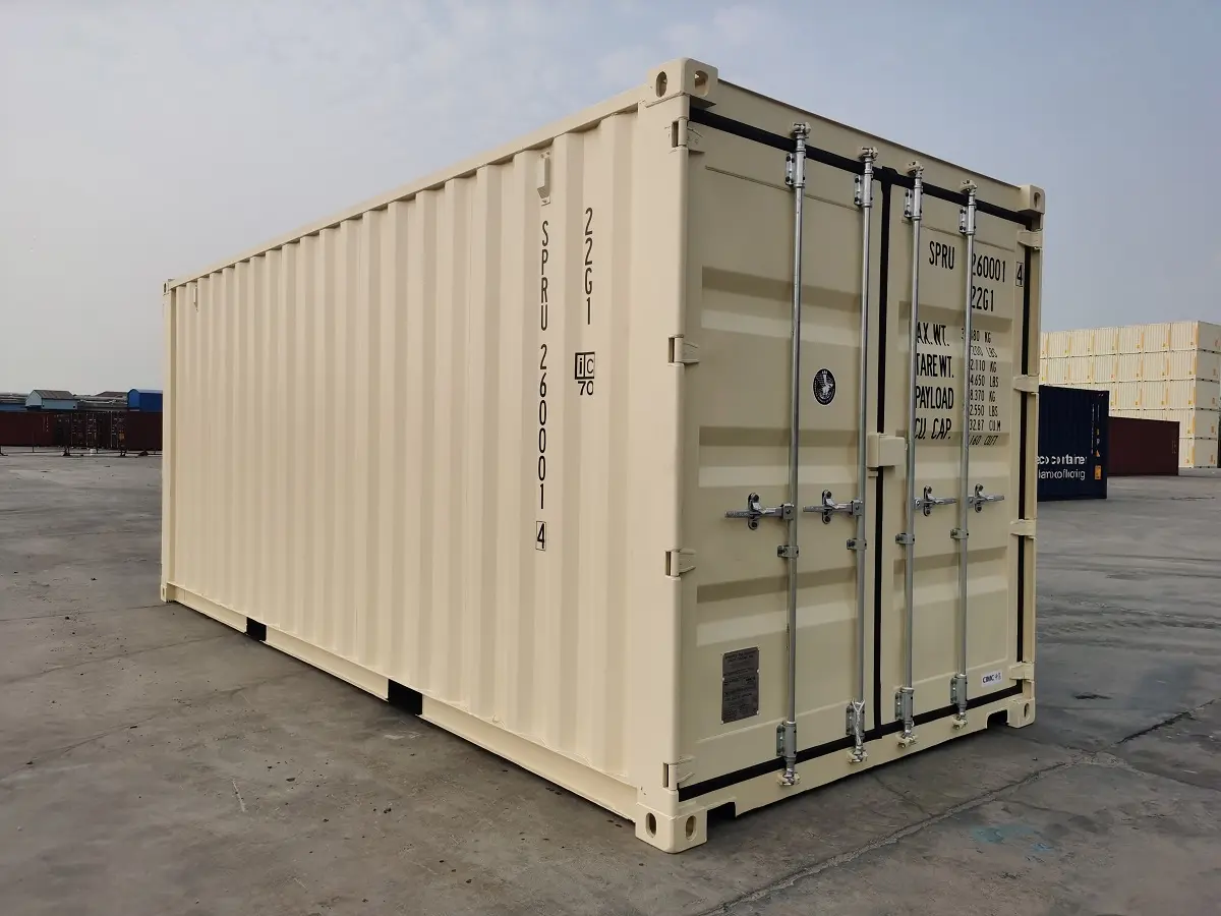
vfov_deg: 51.4
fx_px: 952
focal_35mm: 27
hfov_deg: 65.3
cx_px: 610
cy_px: 458
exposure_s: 1/2597
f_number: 1.8
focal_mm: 5.58
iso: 50
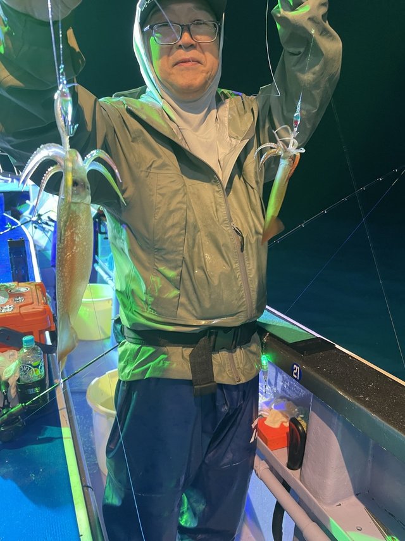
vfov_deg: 67.3
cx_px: 202
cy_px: 270
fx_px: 406
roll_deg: +2.0
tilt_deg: -12.2
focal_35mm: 26
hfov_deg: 53.0
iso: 200
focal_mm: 4.2
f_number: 1.6
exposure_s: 1/58
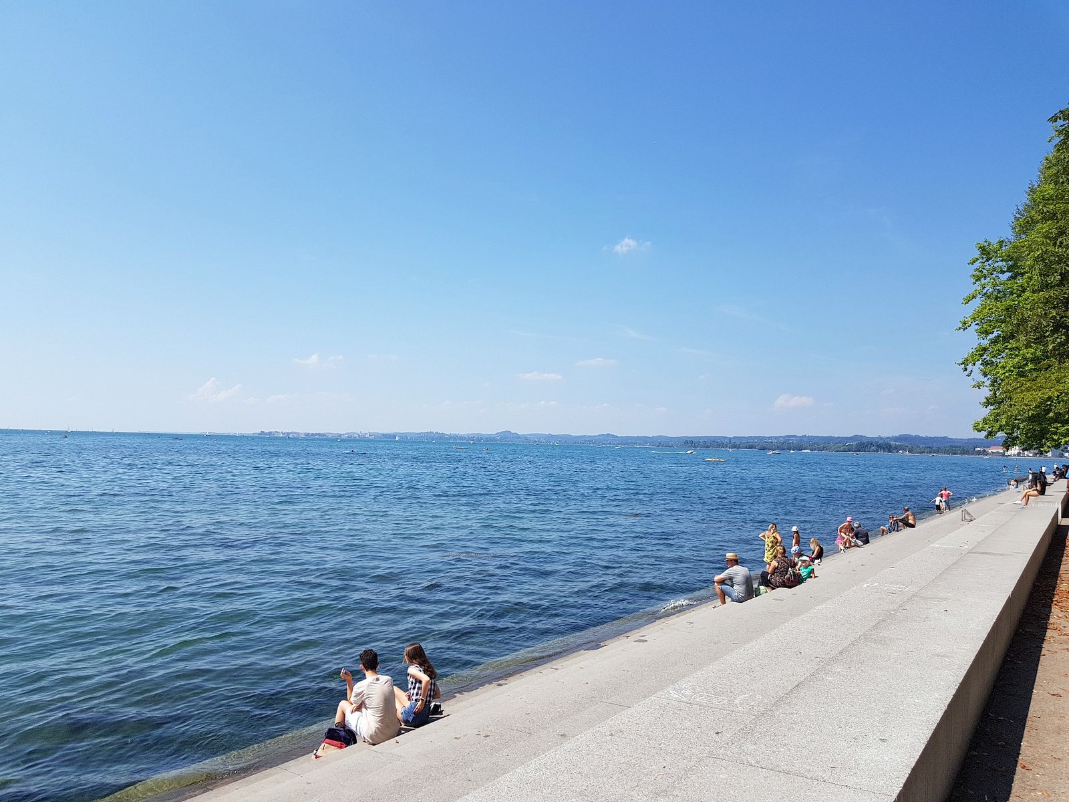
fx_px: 803
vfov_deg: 53.1
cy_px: 401
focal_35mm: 26
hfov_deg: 67.3
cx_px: 534
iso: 50
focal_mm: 4.2
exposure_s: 1/2344
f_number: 1.7
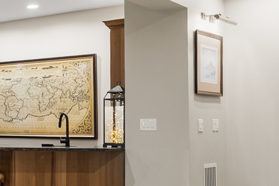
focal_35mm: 75
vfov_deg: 18.1
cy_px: 137
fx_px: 582
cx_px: -111
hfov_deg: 23.0
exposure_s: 1.3
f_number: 8
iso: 200
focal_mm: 16
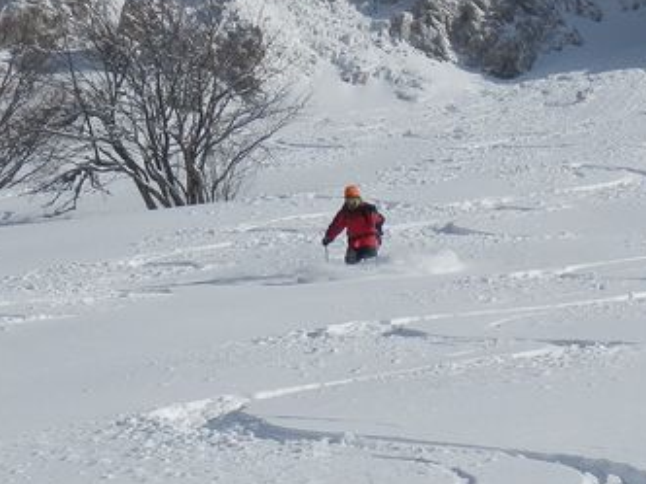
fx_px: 5860
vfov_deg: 4.7
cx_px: 239
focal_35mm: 314
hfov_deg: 6.3
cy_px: 230
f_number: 14.6
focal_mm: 20.9
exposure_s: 1/200
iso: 100
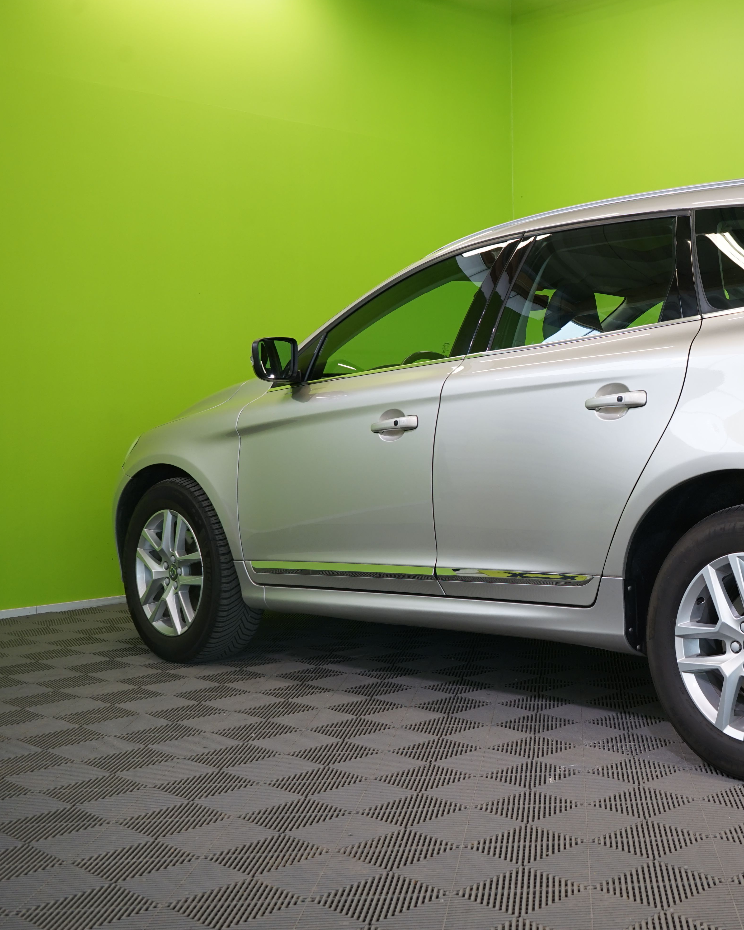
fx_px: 1266
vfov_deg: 40.3
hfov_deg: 30.9
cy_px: 461
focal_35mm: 46
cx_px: 703
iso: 400
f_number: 6.3
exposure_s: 1/40
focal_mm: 32
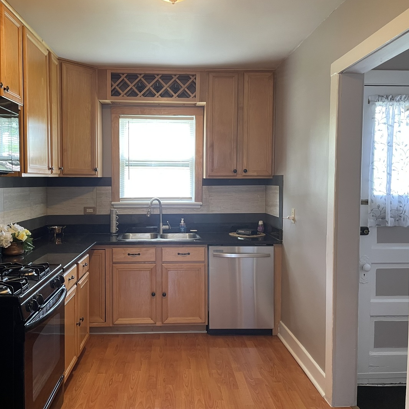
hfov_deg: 52.3
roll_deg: -0.2
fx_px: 414
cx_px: 172
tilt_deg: -2.4
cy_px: 204
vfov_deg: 52.5
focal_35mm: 31
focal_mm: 4.2
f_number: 1.6
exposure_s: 1/60
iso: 160
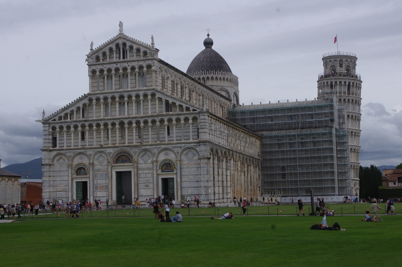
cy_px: 134
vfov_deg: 22.6
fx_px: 669
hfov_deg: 33.4
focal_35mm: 60
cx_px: 201
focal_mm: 40
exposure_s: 1/400
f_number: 10
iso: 200
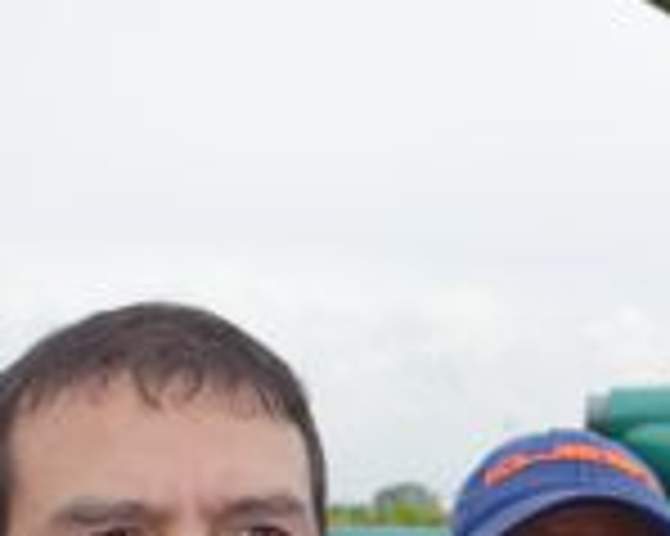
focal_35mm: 128
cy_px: 669
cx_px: 872
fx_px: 2528
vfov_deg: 11.8
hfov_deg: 14.5
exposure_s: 1/200
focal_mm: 27
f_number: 8
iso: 100
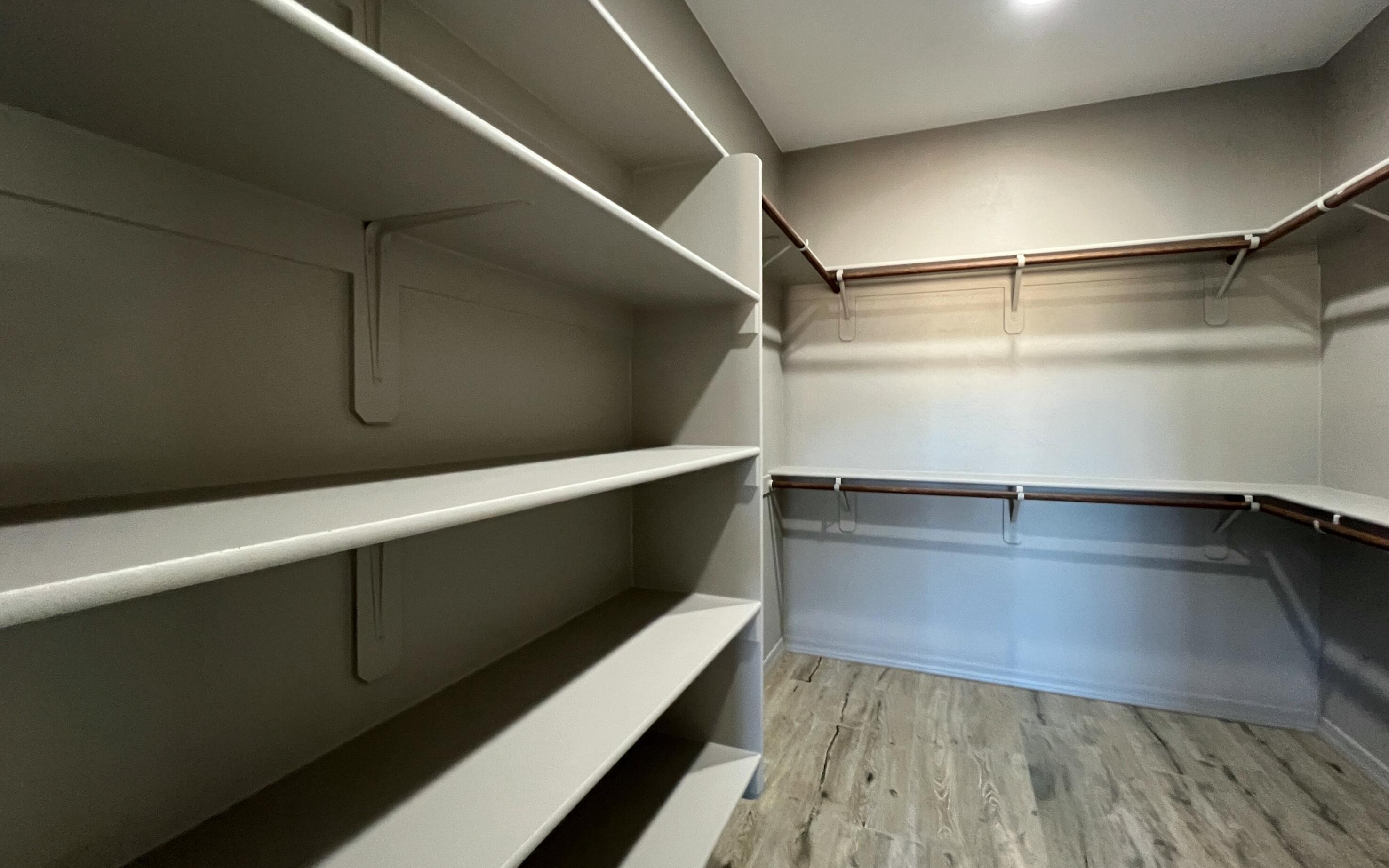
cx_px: 691
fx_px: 530
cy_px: 406
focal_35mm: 14
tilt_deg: +0.3
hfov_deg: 105.3
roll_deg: +0.4
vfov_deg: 78.5
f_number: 1.8
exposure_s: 1/60
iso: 640
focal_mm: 1.57
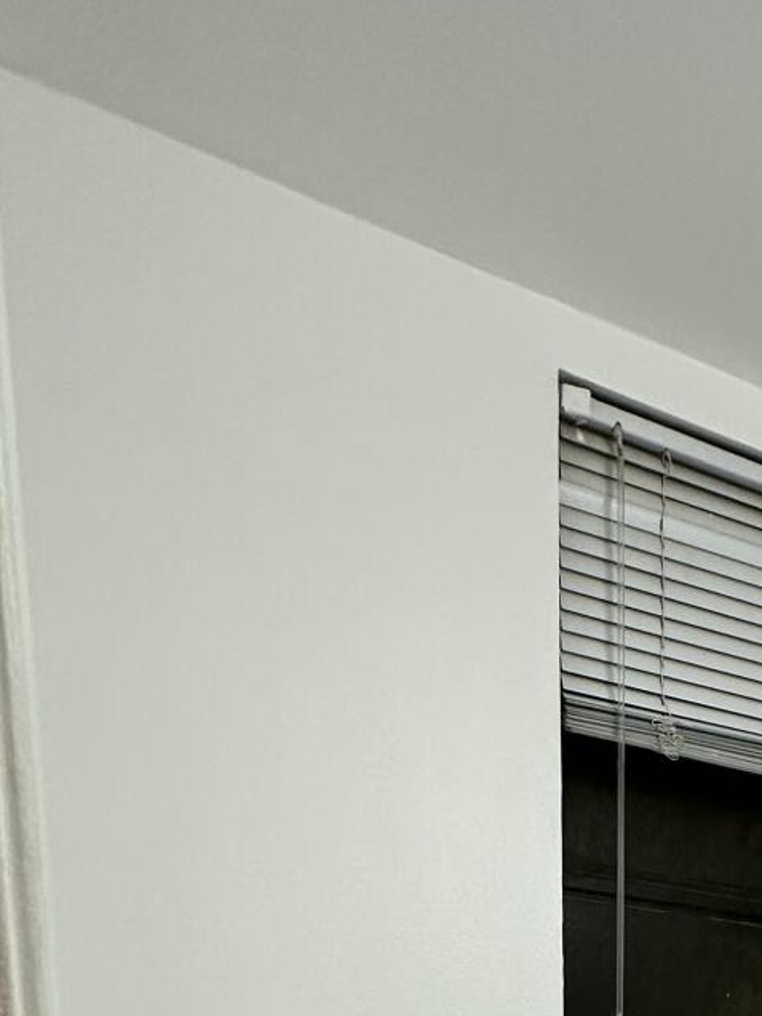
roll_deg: -1.8
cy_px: 1403
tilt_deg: -9.2
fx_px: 1291
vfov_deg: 30.7
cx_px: 848
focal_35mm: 44
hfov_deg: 29.5
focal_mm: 2.22
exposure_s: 1/120
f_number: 2.2
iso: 160
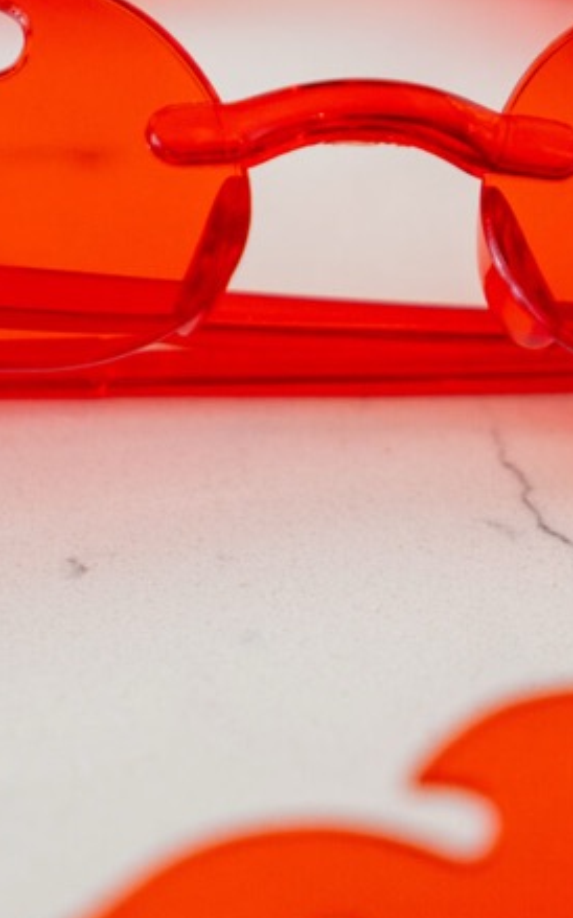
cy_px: 130
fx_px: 6503
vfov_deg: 8.1
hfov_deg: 5.0
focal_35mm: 260
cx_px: 361
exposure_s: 1/160
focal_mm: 70
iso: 125
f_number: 2.8
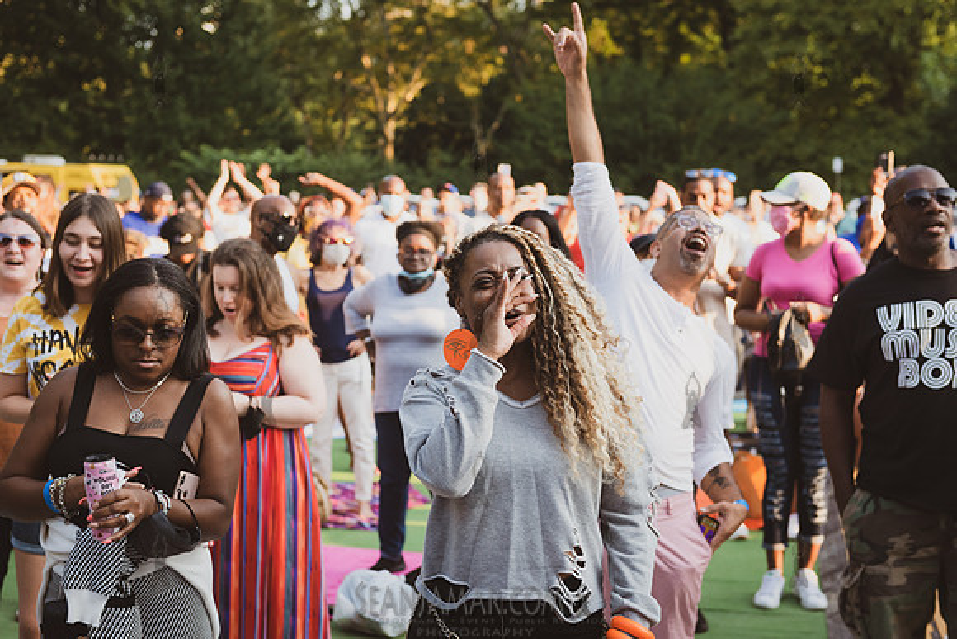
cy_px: 320
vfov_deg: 24.6
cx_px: 478
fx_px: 1462
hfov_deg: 36.2
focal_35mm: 55
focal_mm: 55
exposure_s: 1/500
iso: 500
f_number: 4
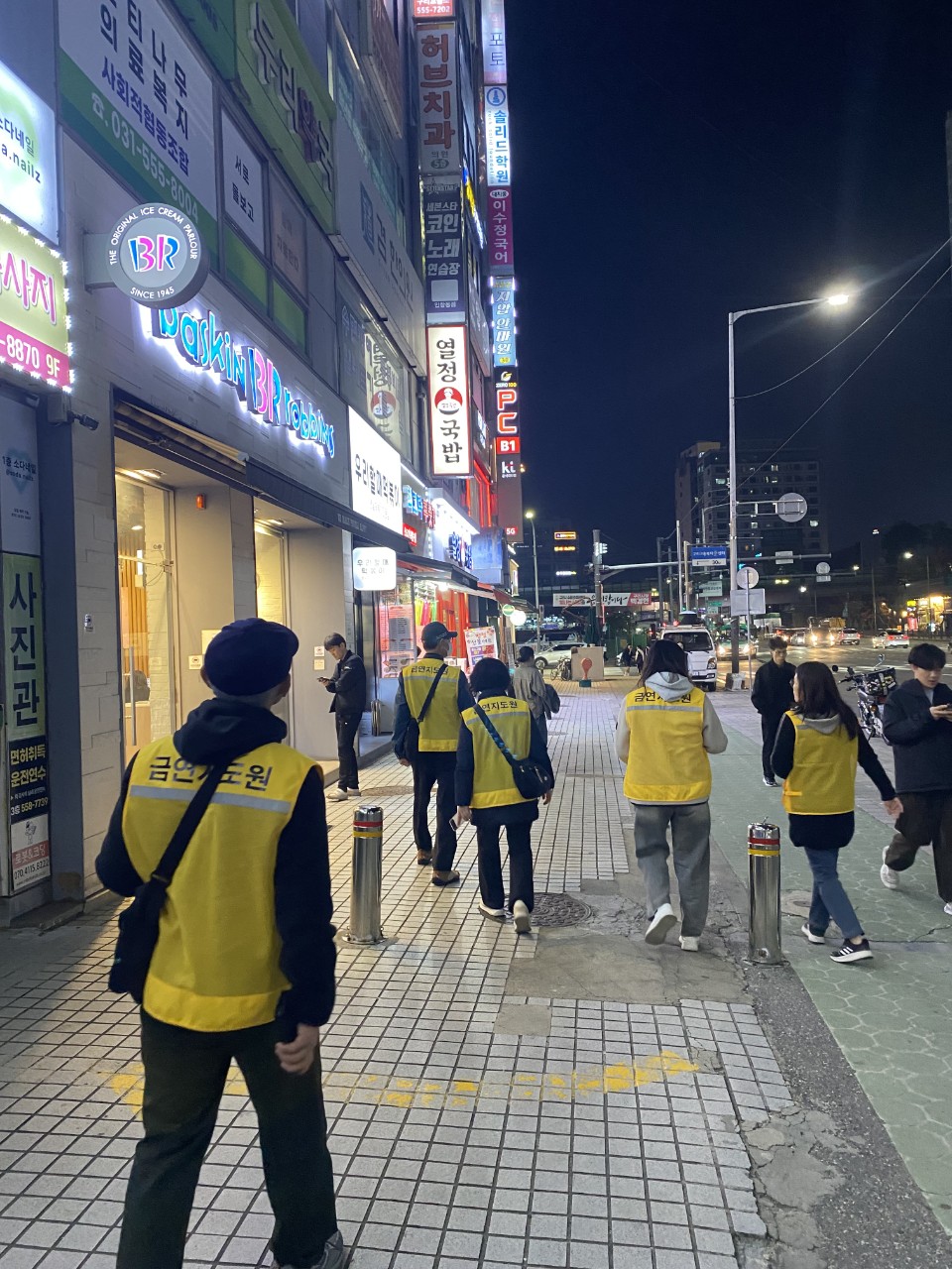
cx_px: 476
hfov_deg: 53.1
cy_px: 634
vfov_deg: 67.3
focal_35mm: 26
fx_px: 953
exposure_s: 1/60
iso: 320
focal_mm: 4.25
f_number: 1.8
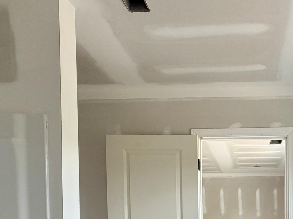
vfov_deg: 38.4
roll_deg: +0.2
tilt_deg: -1.6
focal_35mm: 32
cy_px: 227
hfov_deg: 52.4
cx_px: 243
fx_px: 271
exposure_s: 1/121
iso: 125
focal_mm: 2.22
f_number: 2.2
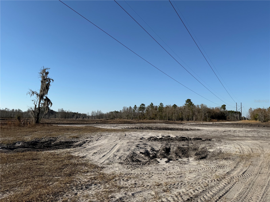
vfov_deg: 56.8
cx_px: 135
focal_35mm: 24
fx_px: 187
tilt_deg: +4.9
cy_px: 101
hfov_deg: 71.6
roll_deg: -0.6
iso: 80
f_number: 1.78
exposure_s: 1/6173
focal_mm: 6.76
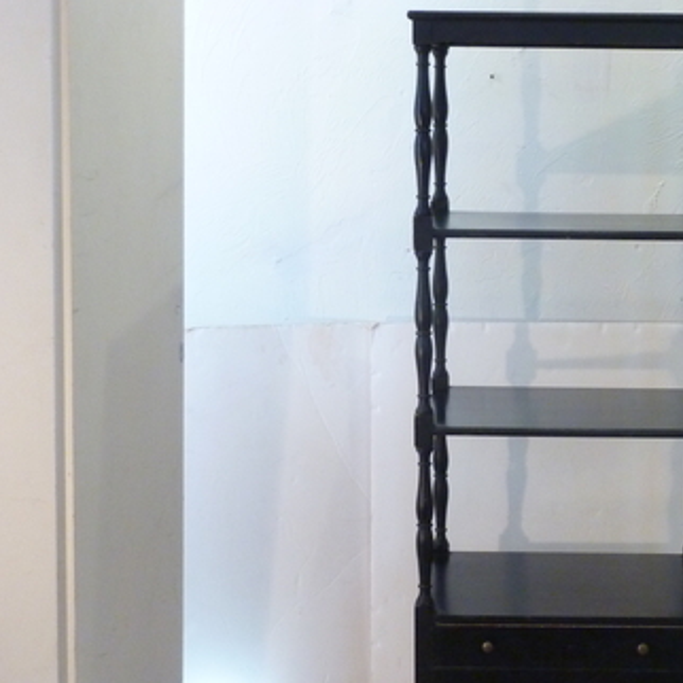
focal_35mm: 74
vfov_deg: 23.3
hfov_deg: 23.0
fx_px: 1652
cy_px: 395
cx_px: 564
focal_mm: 7.3
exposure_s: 1/15
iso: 400
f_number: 3.7
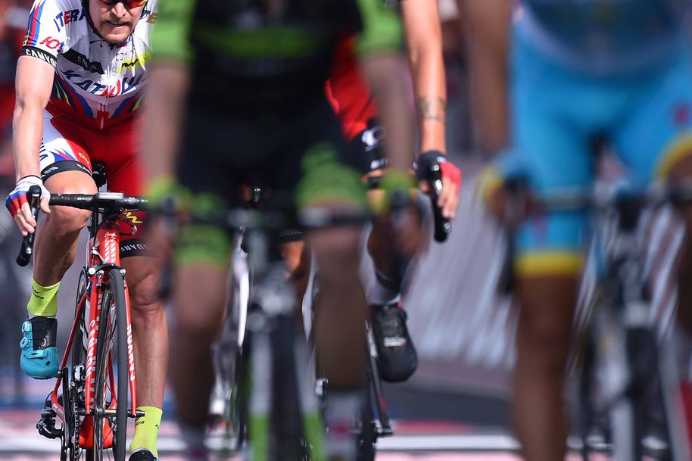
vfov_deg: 2.5
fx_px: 10762
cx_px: 210
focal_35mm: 560
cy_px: 178
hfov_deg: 3.7
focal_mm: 400
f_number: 4
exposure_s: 1/3200
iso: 320
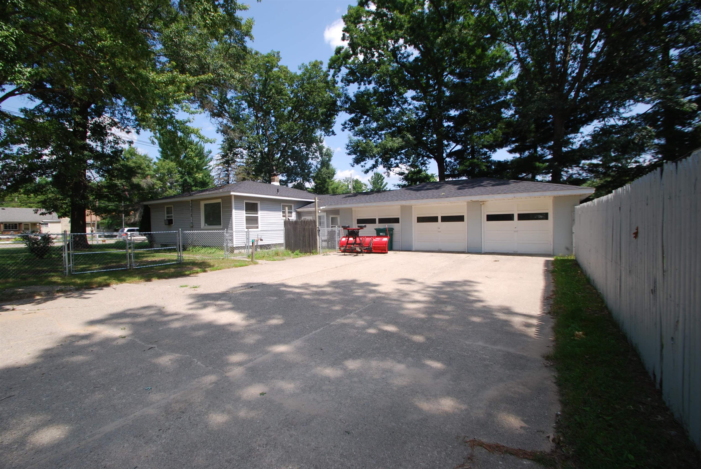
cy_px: 234
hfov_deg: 100.3
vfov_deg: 77.5
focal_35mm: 15
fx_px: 292
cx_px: 350
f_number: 7.1
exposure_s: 1/200
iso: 100
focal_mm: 10
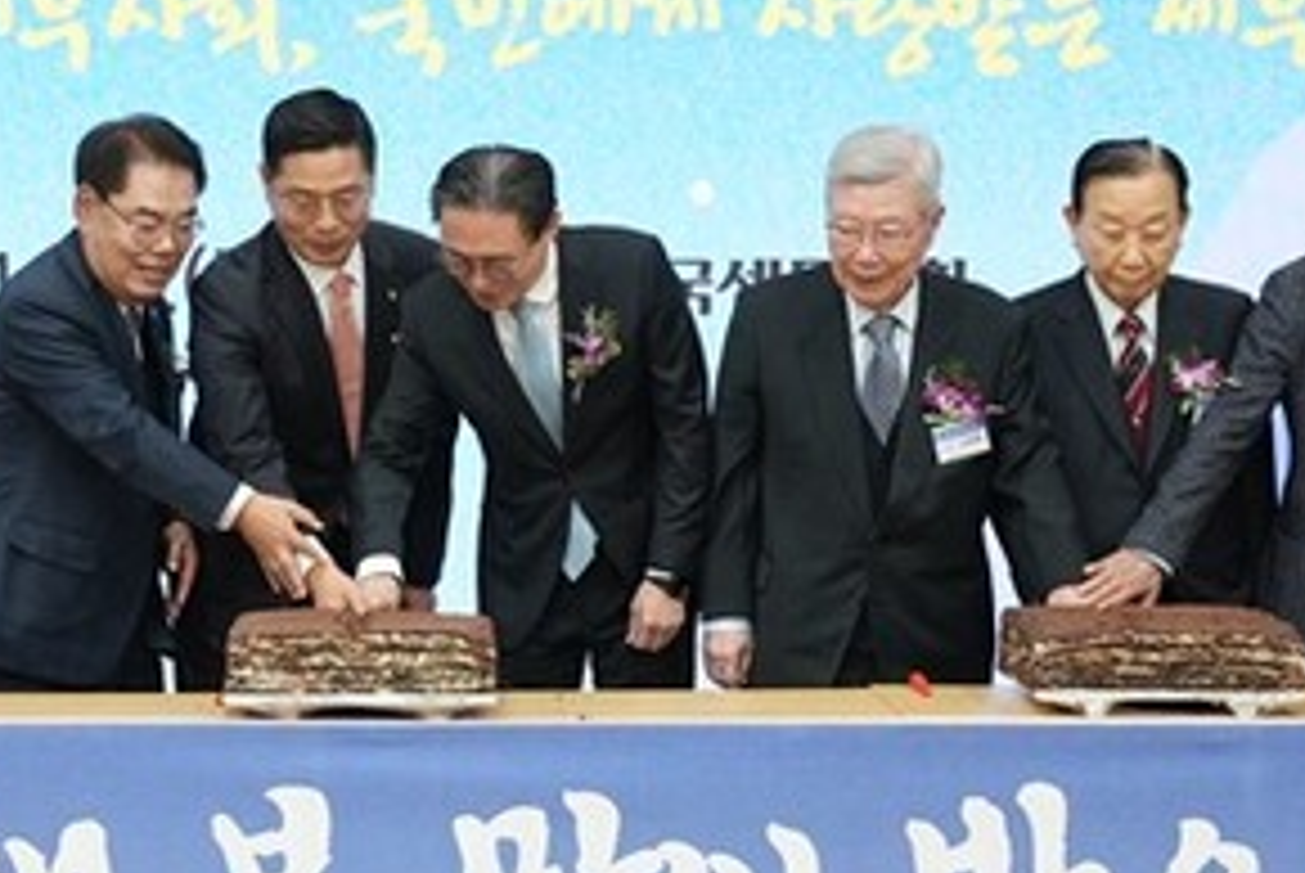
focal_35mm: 118
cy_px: 506
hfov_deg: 17.2
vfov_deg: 11.6
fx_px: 4282
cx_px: 351
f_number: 4.5
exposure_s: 1/250
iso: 2000
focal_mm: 57
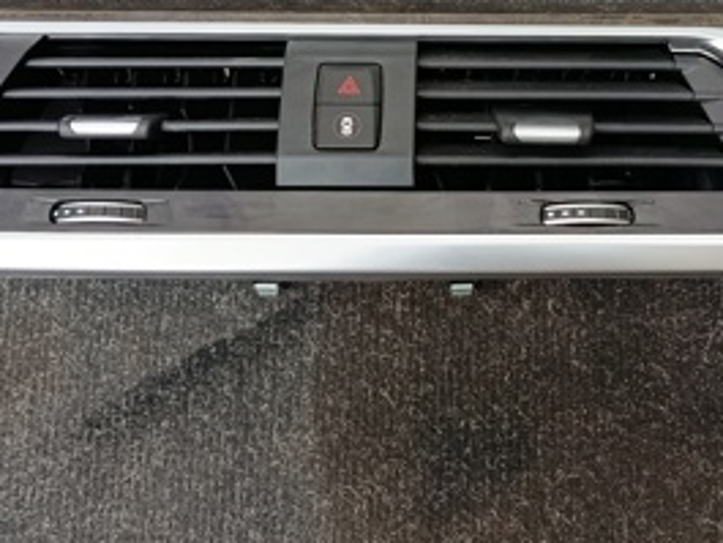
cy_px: 156
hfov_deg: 33.0
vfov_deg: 25.0
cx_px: 477
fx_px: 1212
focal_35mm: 58
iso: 190
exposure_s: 1/100
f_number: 1.7
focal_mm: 5.24
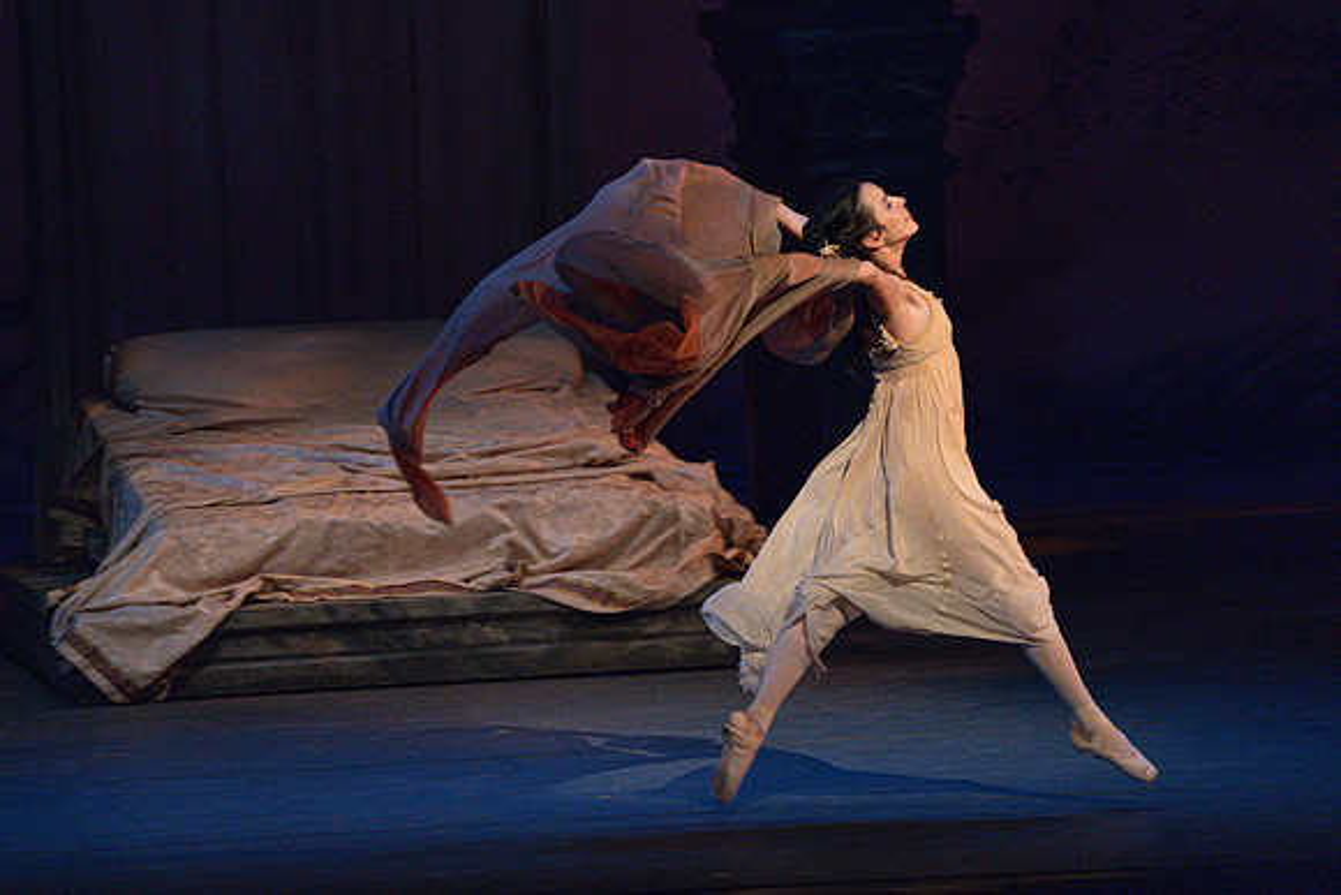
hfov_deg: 5.2
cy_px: 448
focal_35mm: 400
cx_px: 670
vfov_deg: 3.4
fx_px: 14903
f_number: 6.3
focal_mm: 400
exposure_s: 1/320
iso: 6400
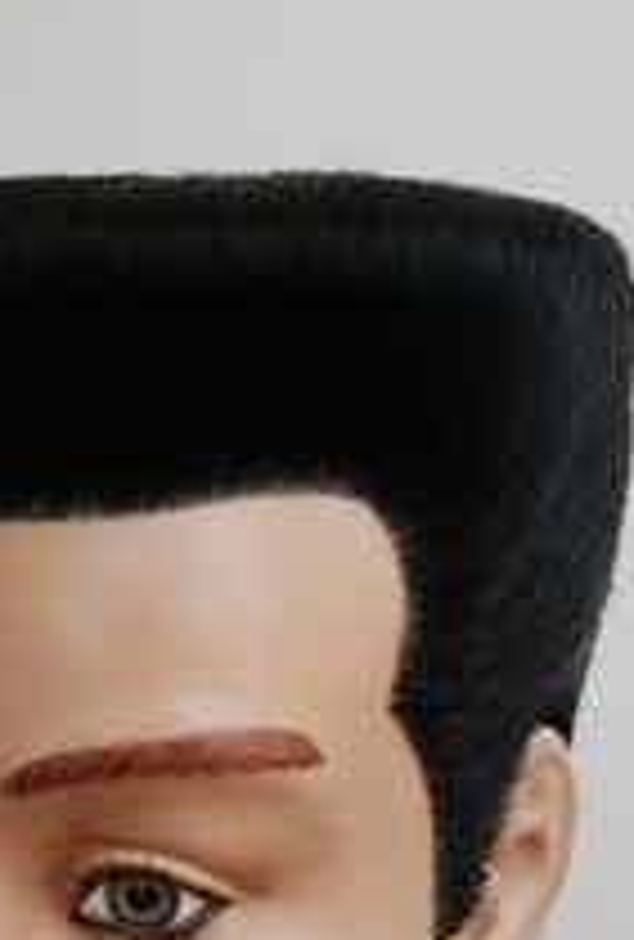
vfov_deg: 20.6
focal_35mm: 97
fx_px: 2541
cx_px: 169
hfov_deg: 14.2
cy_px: 828
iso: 1000
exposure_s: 1/125
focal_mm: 32
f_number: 5.6
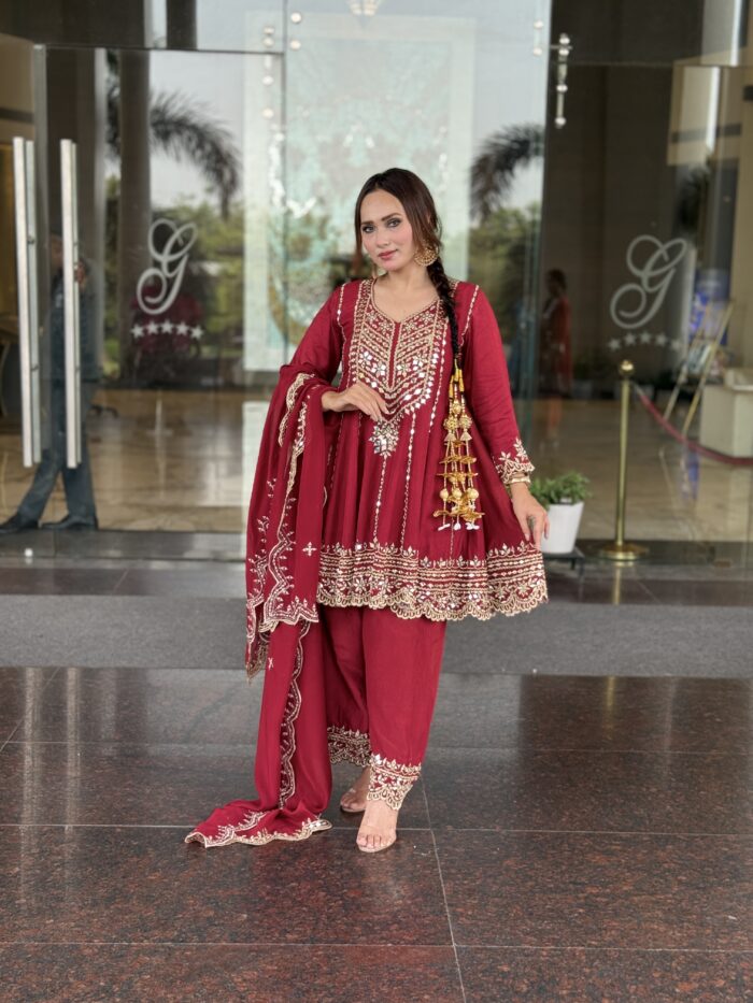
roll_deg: -2.0
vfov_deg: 39.7
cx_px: 376
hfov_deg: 30.3
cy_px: 502
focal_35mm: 48
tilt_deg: -8.5
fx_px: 1392
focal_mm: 6.76
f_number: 1.78
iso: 64
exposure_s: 1/137
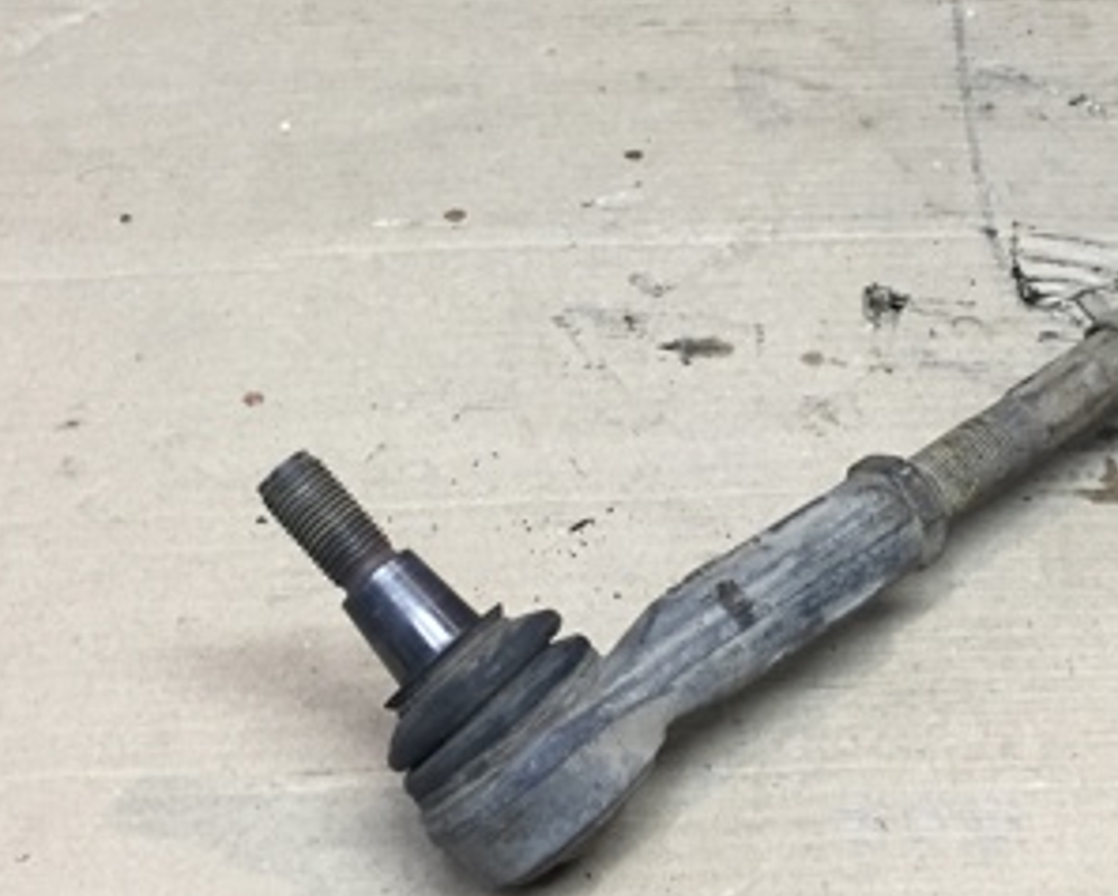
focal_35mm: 61
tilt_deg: -37.8
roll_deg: -1.5
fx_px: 2020
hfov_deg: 30.3
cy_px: 267
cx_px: 862
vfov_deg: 24.8
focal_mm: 4.15
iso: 64
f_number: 2.2
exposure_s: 1/33
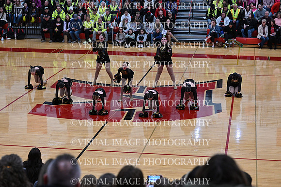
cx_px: 140
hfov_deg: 24.8
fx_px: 640
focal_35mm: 82
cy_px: 94
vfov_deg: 16.7
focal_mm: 82
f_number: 4
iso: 4000
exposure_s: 1/400
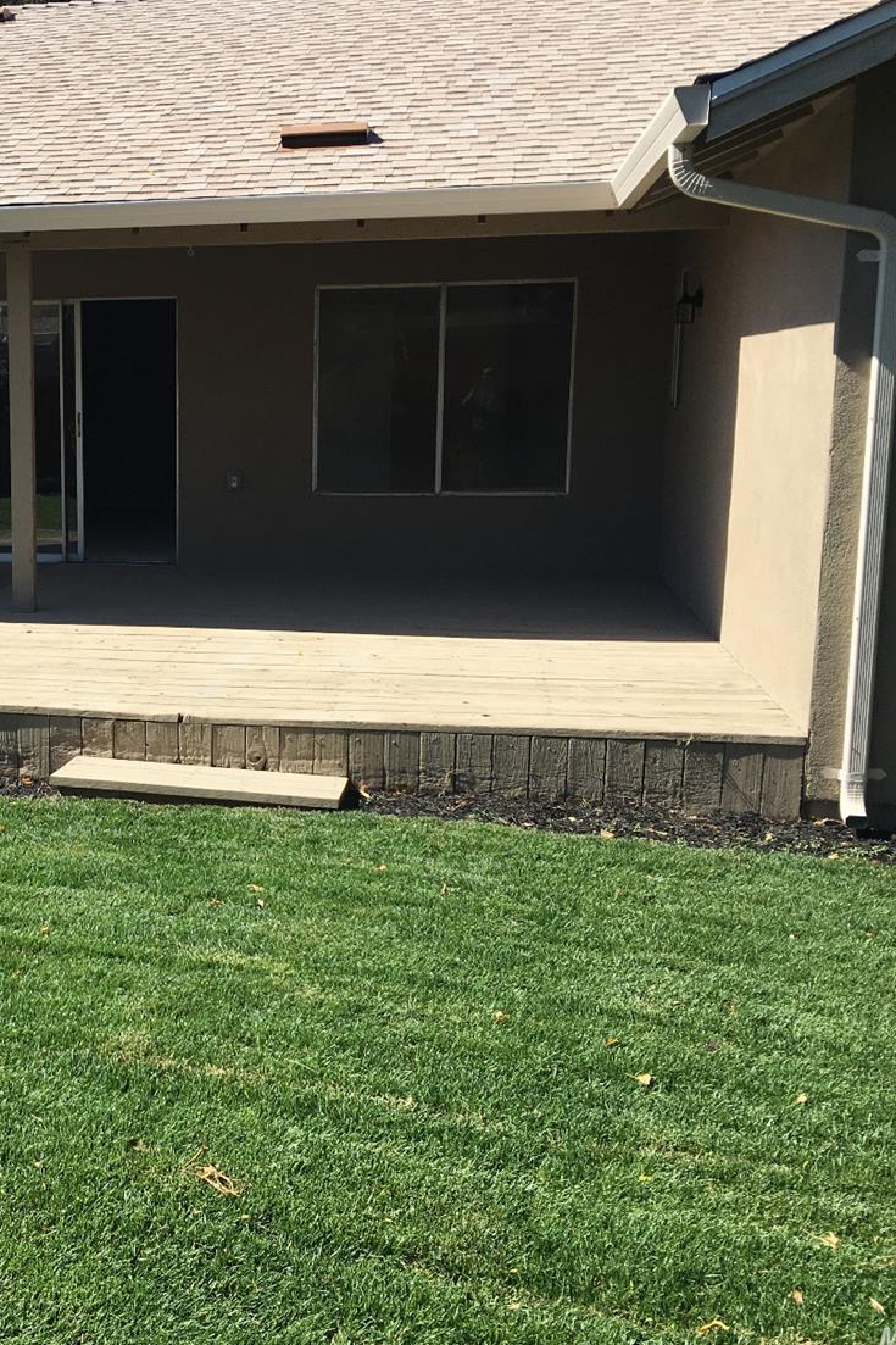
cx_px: 87
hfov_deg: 31.1
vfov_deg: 47.4
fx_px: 1531
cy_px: 666
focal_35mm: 41
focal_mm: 4.15
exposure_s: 1/1374
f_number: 2.2
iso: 25
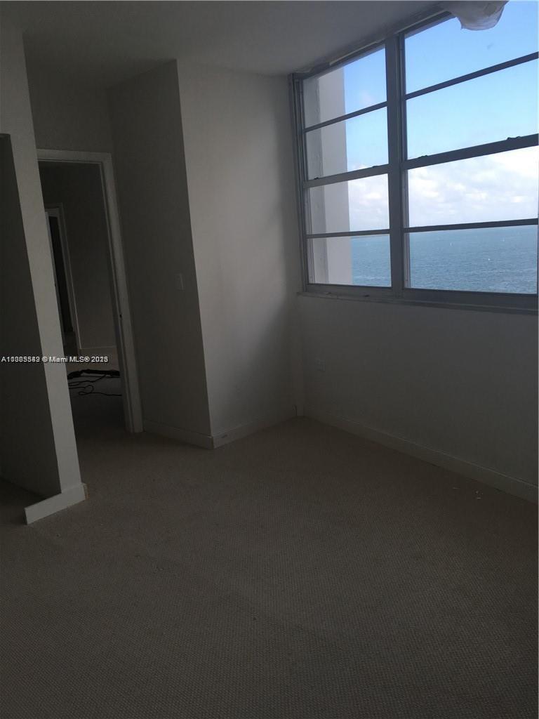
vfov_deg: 61.7
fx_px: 602
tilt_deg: -10.1
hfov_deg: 48.2
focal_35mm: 29
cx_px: 270
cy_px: 360
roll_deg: +3.4
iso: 25
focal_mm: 4.15
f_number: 2.2
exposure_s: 1/225
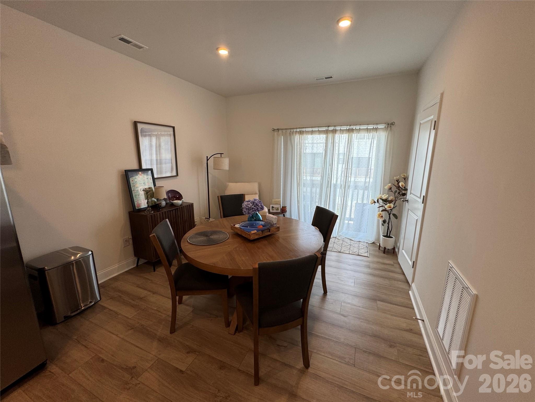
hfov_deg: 102.1
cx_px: 268
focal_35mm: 14
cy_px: 201
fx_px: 216
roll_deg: -0.7
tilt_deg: -11.2
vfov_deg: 85.7
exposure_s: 1/120
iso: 80
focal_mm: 2.22
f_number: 2.2
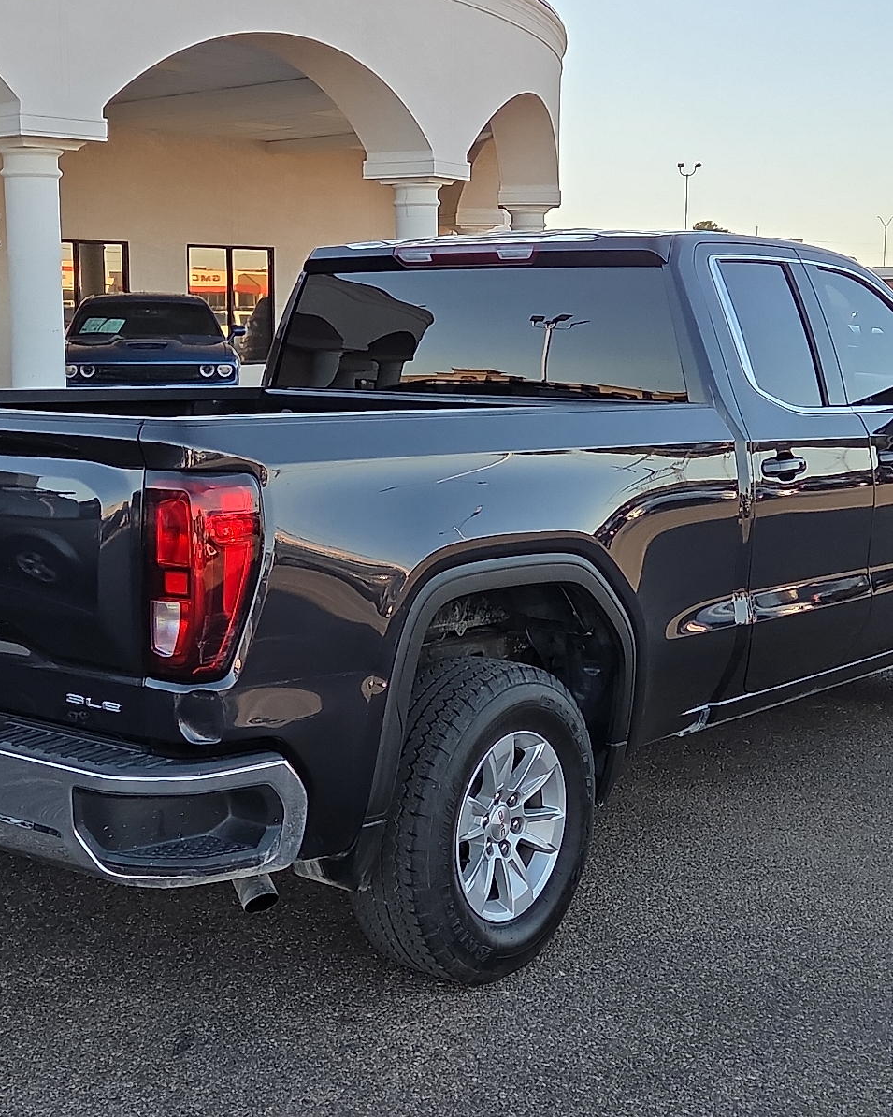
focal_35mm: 51
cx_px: 369
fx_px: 1685
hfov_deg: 29.6
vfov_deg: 36.7
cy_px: 558
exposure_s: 1/769
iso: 25
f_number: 1.8
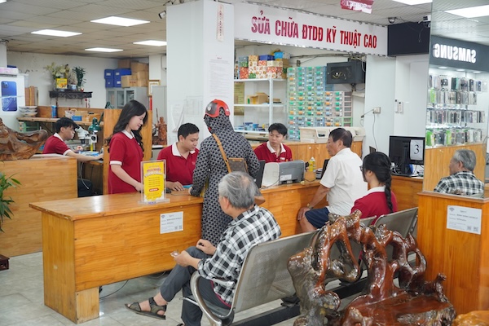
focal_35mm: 39
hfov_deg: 49.1
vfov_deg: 33.8
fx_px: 536
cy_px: 163
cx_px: 244
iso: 320
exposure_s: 1/125
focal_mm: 26.3
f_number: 2.8
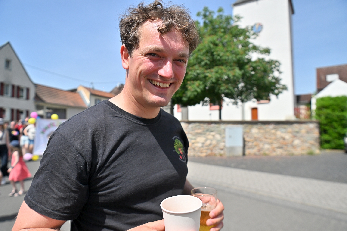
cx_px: 174
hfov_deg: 73.8
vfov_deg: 53.1
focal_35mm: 24
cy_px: 116
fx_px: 231
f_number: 5.6
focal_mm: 24
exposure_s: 1/5000
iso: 320
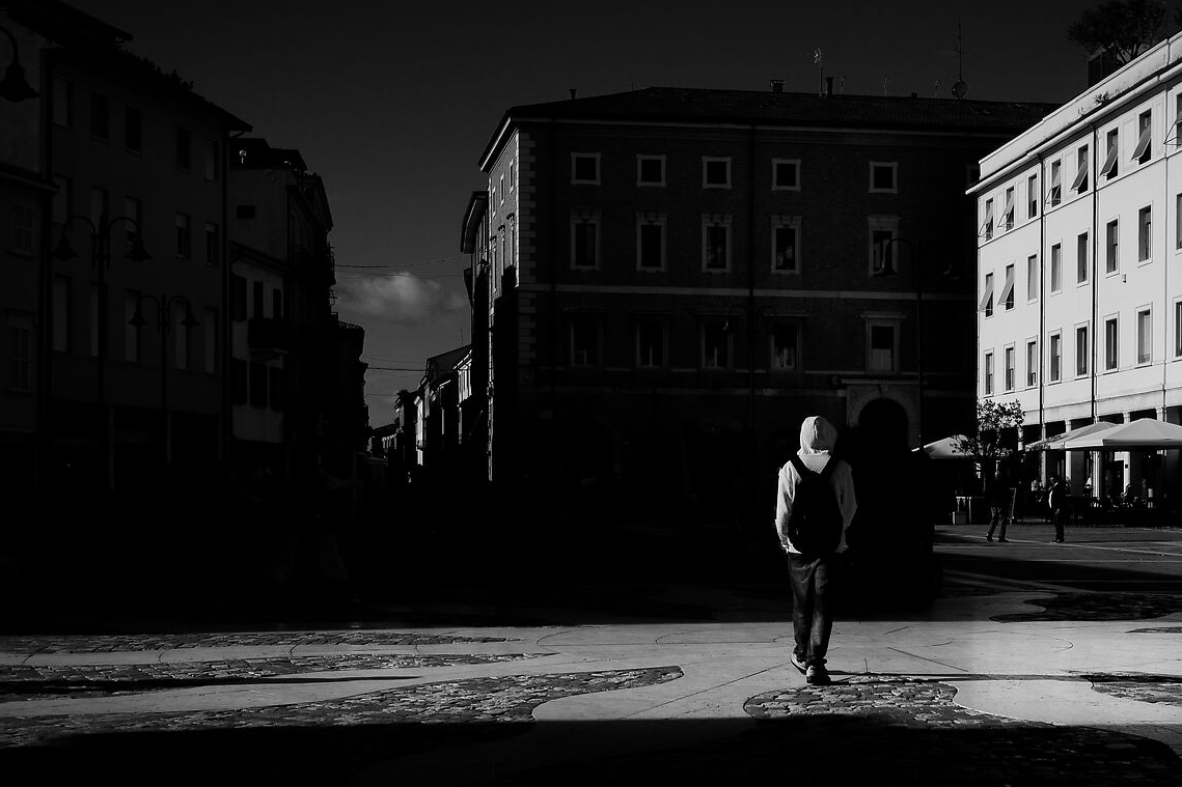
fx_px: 1937
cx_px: 820
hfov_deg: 33.5
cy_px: 702
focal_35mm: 59
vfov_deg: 22.5
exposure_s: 1/500
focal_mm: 28
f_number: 14
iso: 100
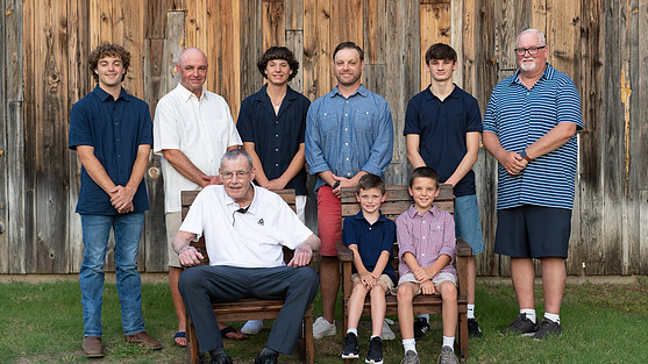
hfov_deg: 31.9
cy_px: 157
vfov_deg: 18.2
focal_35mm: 66
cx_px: 348
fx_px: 1134
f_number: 2.8
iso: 200
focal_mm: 50
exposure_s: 1/500
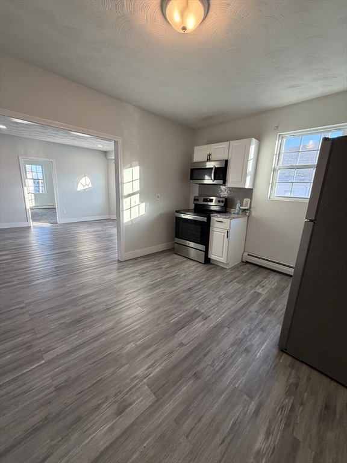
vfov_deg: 102.1
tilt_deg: -12.9
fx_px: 187
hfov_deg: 85.7
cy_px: 232
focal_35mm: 14
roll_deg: -1.9
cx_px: 174
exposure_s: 1/120
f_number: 2.2
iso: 200
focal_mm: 2.22
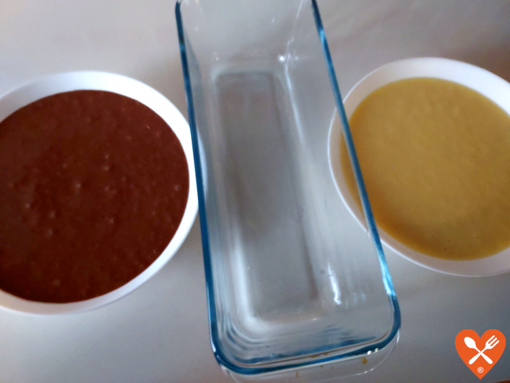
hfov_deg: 71.6
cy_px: 192
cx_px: 255
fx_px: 354
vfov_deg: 56.8
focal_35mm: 24
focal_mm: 4.6
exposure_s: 1/50
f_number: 1.8
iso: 400
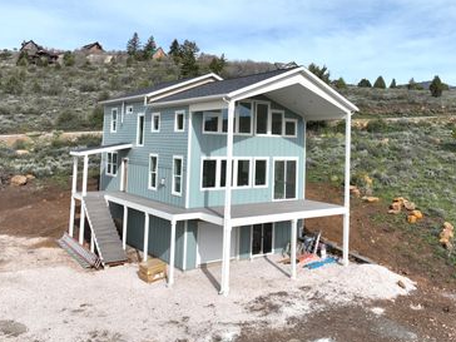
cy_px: 112
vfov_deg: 42.3
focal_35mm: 33
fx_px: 435
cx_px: 281
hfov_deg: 54.8
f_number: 2.8
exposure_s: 1/2000
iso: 100
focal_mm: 12.29
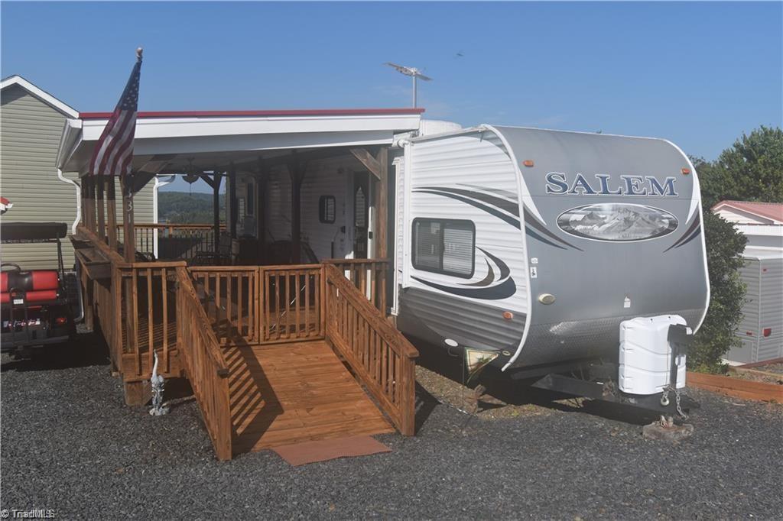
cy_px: 260
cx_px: 392
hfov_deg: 61.9
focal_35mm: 30
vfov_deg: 43.6
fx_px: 652
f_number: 9
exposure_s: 1/320
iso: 100
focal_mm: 20
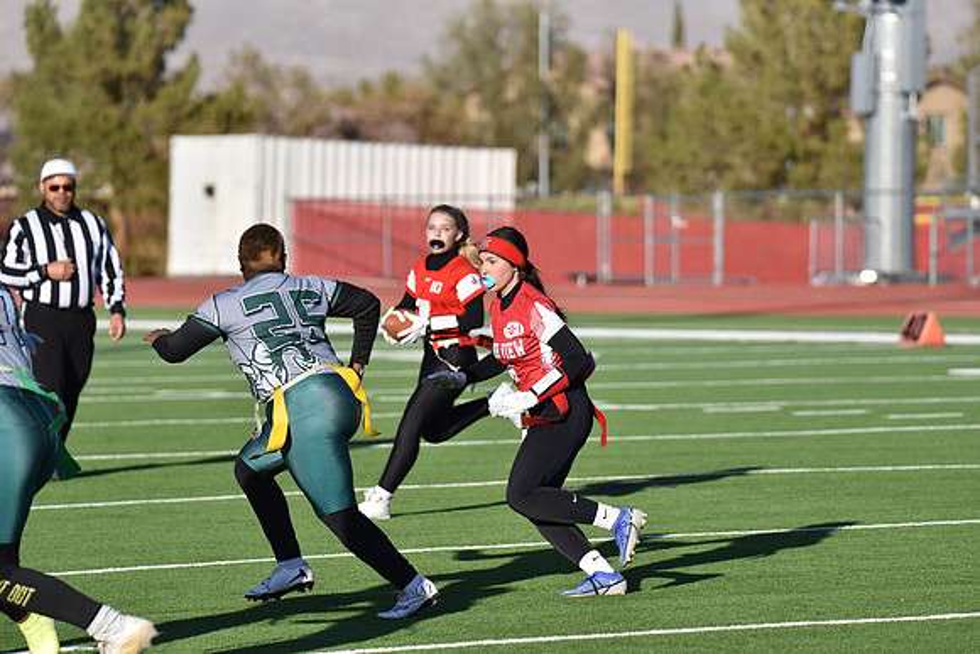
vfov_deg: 5.3
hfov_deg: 7.9
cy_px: 327
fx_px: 7079
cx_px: 490
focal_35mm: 260
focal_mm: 260
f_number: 5.6
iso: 640
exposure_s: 1/4000
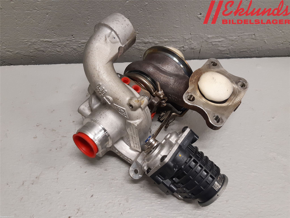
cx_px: 145
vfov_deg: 53.1
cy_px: 109
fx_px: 218
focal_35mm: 26
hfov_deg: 67.3
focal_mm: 3.93
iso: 160
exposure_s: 1/50
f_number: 1.7
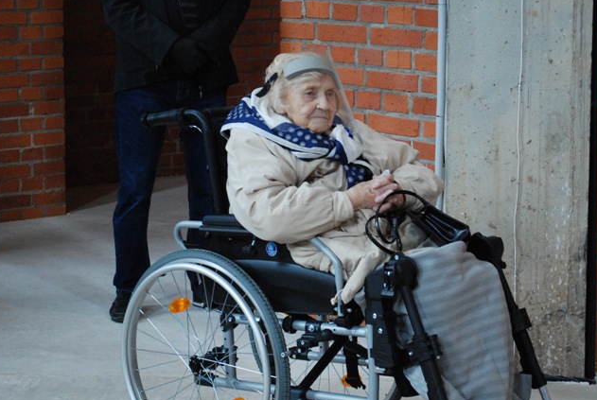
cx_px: 305
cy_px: 167
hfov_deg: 19.5
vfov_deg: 13.1
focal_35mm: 105
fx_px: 1738
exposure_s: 1/125
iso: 1600
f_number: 5.6
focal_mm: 55
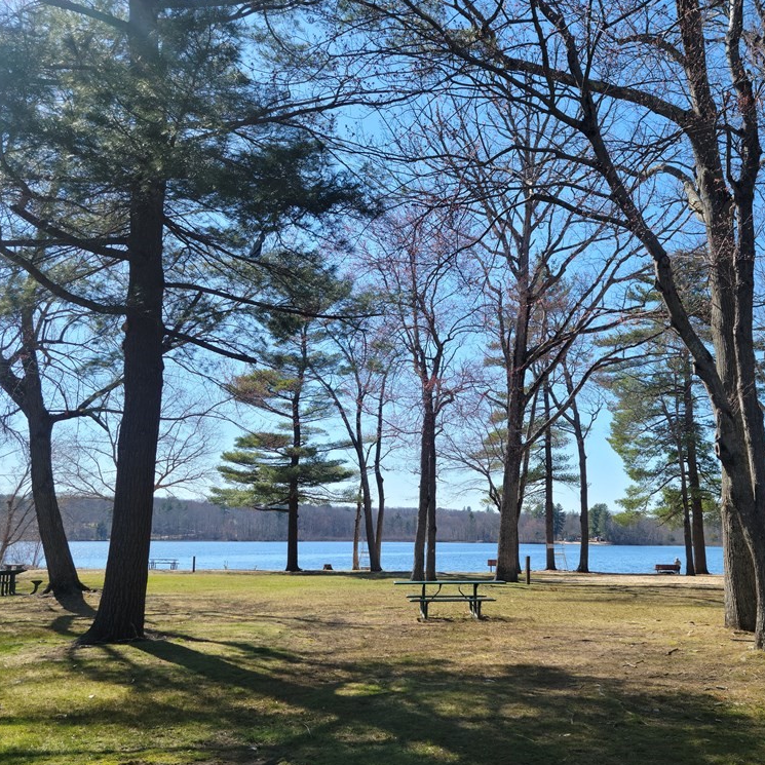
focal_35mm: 34
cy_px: 384
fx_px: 850
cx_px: 467
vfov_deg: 48.5
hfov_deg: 48.1
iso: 25
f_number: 2
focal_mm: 5.9
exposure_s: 1/556
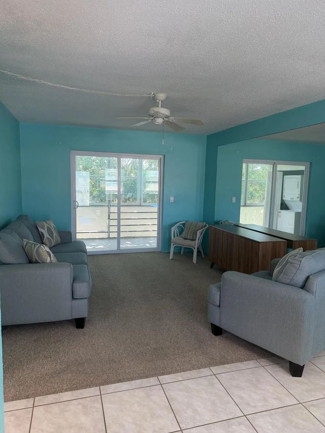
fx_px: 300
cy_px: 216
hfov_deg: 56.8
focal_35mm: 24
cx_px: 162
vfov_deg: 71.6
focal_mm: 6.76
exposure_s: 1/120
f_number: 1.78
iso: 200
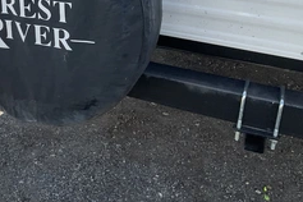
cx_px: 59
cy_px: 23
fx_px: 429
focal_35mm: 51
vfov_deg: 25.7
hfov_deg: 37.4
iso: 25
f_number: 1.8
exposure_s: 1/792
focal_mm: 3
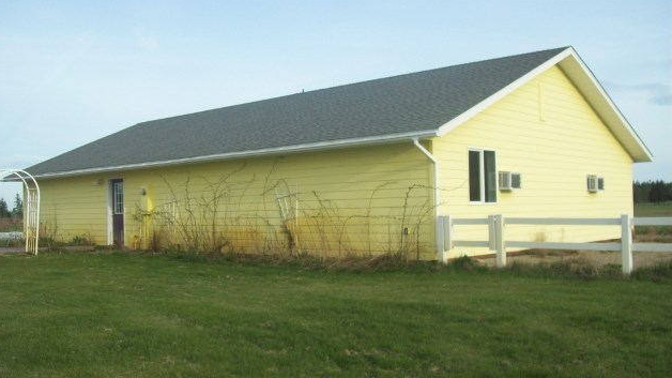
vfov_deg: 29.7
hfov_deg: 50.5
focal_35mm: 40
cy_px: 190
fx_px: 713
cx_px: 331
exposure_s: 1/568
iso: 80
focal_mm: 6
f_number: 2.7
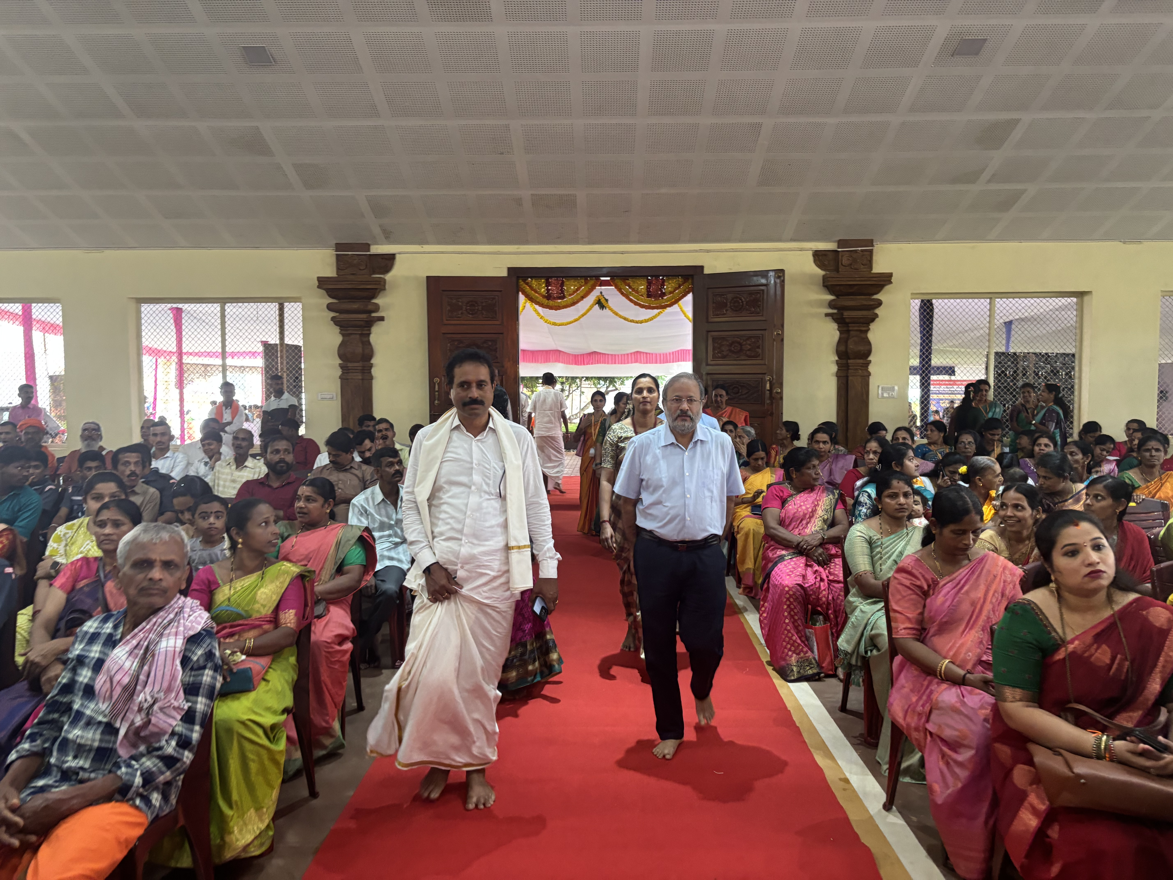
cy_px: 440
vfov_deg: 53.1
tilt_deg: -3.9
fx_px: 881
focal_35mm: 26
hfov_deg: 67.3
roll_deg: -2.5
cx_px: 586
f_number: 1.6
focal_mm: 5.96
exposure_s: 1/50
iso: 320
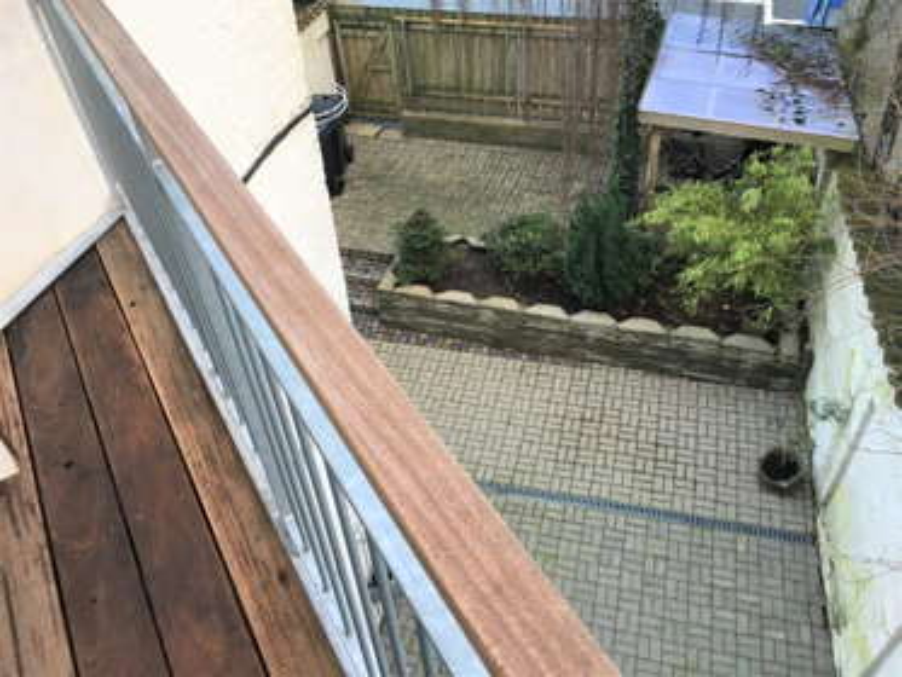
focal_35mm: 29
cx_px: 451
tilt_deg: -41.8
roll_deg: +5.2
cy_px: 338
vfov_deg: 48.3
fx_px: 756
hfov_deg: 61.6
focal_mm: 4.15
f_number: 2.2
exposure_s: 1/33
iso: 25
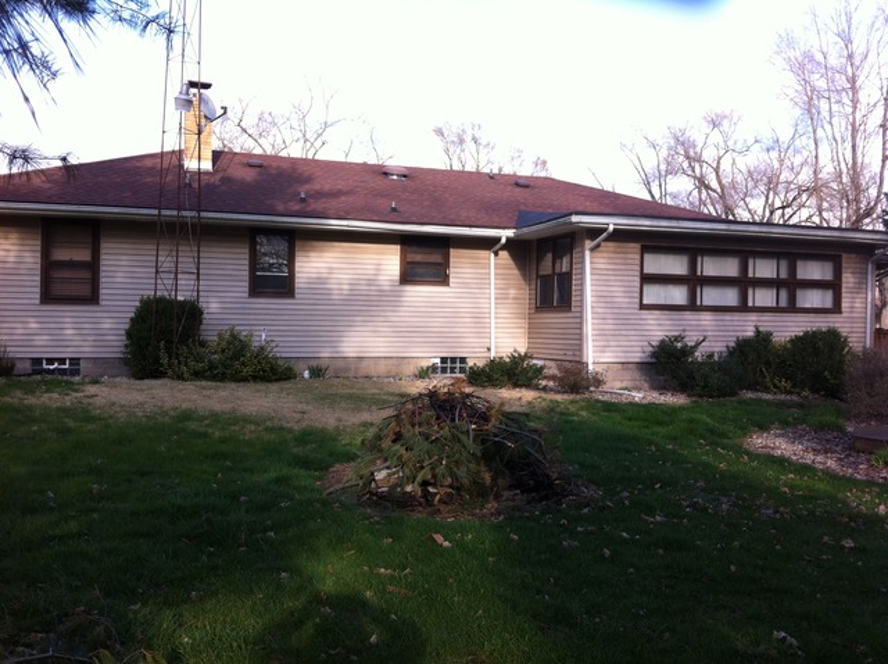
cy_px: 332
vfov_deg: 40.6
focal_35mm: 35
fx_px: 897
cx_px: 444
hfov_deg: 52.7
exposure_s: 1/269
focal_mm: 3.85
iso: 80
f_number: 2.8
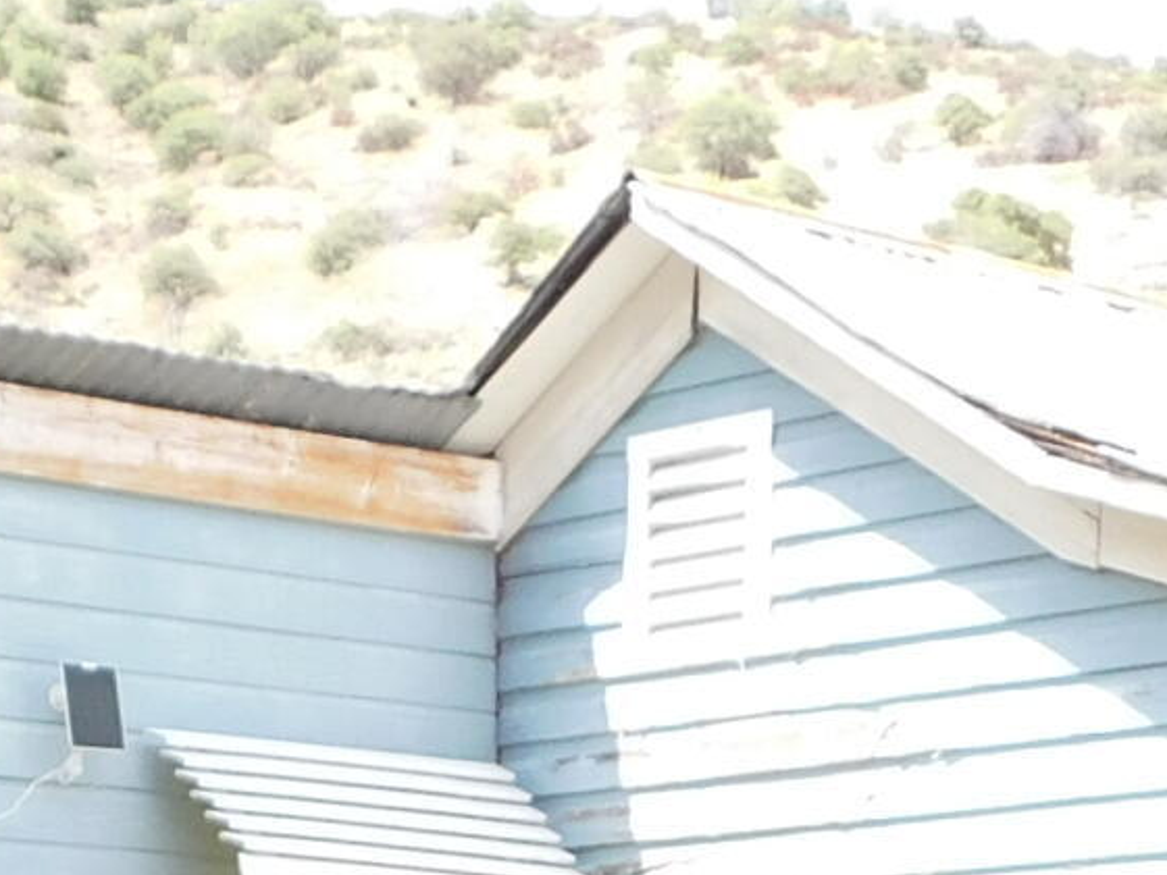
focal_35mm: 123
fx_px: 4148
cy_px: 1334
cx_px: -35
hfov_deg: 15.7
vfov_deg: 11.5
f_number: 3
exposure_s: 1/320
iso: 125
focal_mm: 4
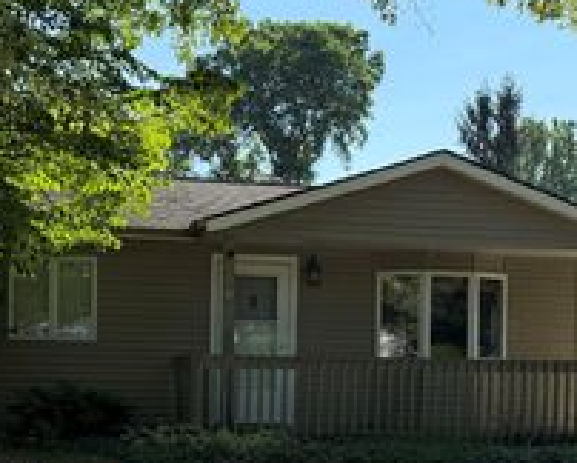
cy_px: 356
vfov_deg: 25.9
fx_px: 991
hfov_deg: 32.4
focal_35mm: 58
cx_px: 286
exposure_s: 1/2299
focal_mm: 6.76
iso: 100
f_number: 1.78
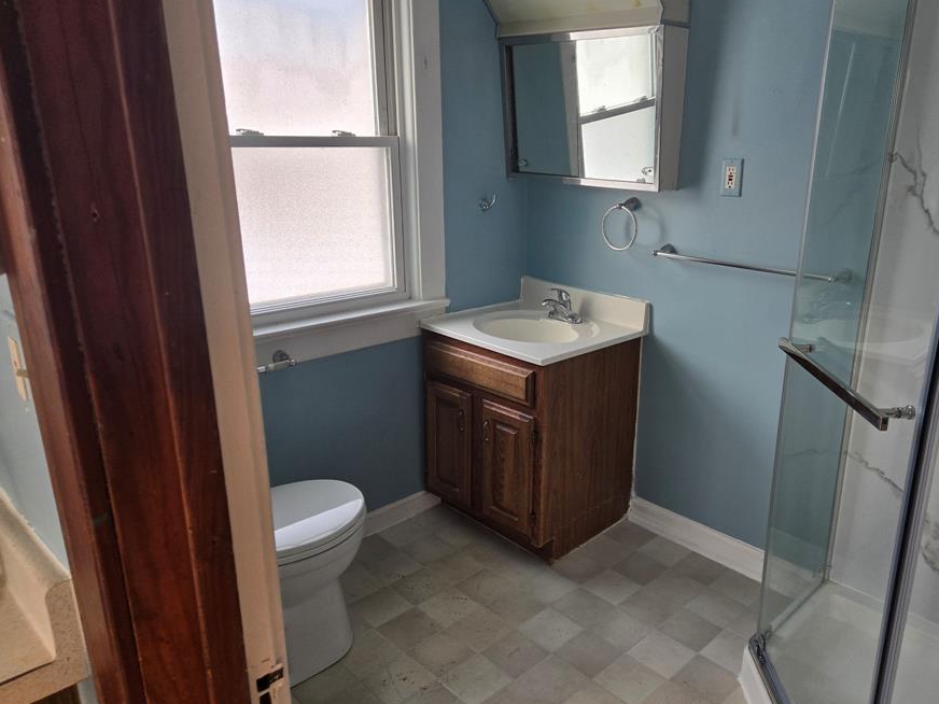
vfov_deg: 51.4
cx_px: 535
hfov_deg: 65.0
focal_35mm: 27
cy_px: 354
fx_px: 732
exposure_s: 1/180
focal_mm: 5.4
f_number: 1.8
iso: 100
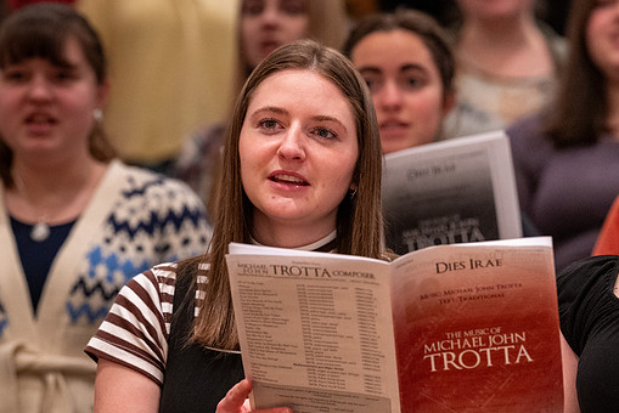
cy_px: 162
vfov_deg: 5.6
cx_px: 259
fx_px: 4249
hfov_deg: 8.3
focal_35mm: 247
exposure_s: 1/160
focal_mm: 160
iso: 2000
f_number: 4
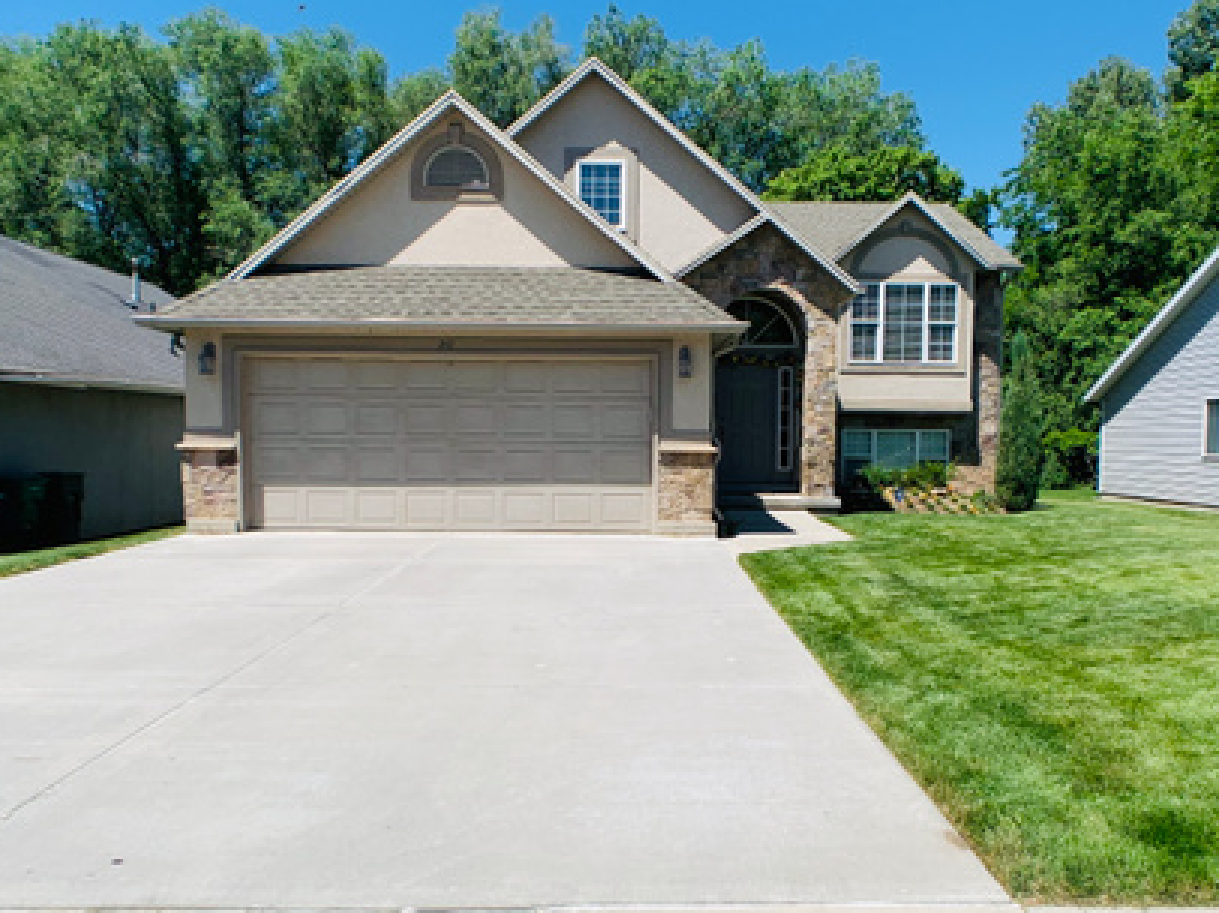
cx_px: 628
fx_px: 1443
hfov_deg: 45.8
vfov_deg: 35.1
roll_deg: -1.0
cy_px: 517
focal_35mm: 41
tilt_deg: -4.6
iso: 25
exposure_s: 1/2755
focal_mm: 4.25
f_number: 1.8
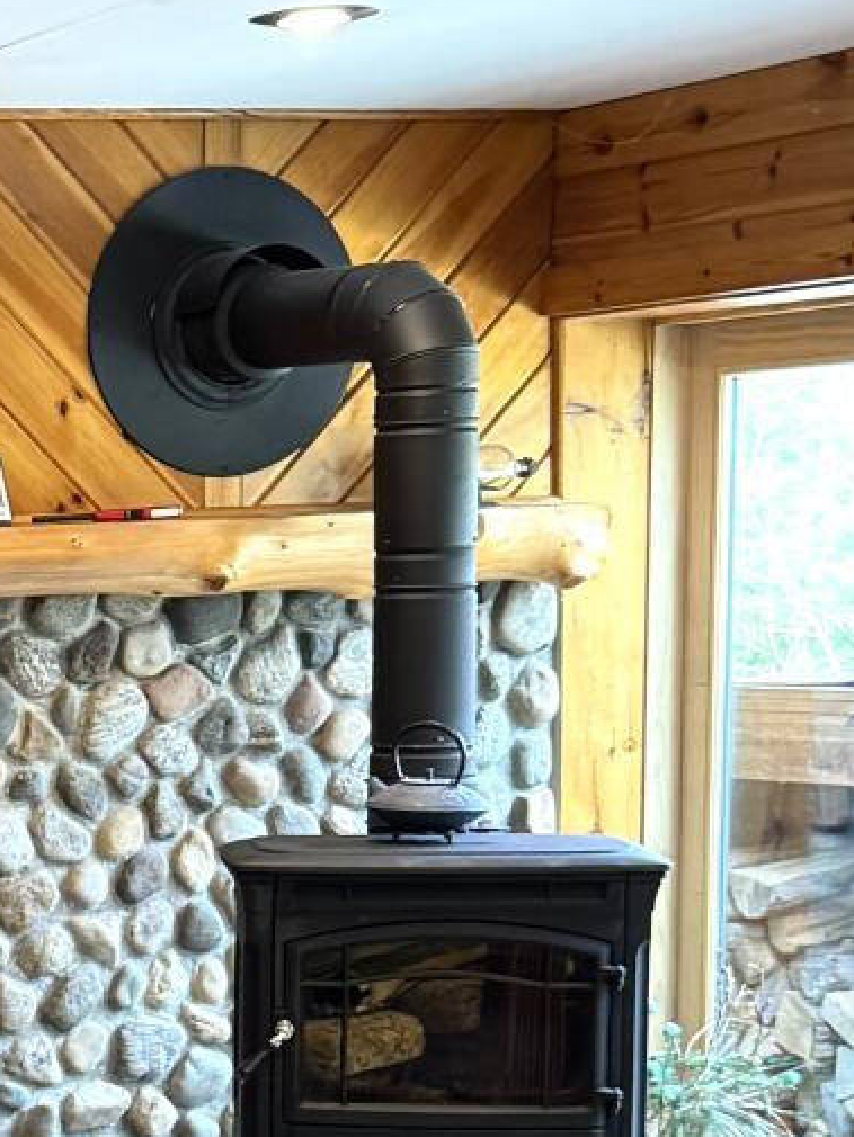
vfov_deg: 20.3
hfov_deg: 14.4
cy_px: 961
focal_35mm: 95
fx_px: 3124
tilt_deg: -6.4
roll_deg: +1.4
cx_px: -462
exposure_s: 1/60
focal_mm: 6.76
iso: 320
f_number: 1.78
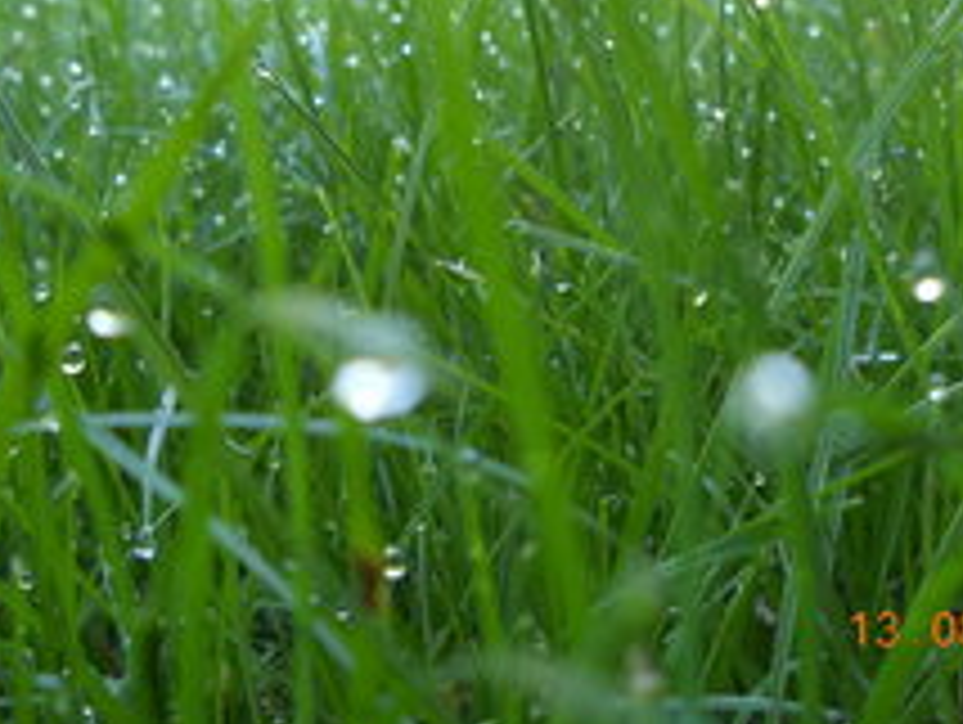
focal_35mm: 67
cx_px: 576
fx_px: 1866
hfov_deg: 28.9
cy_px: 155
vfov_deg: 21.7
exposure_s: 1/30
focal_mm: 6.72
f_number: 3.1
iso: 80
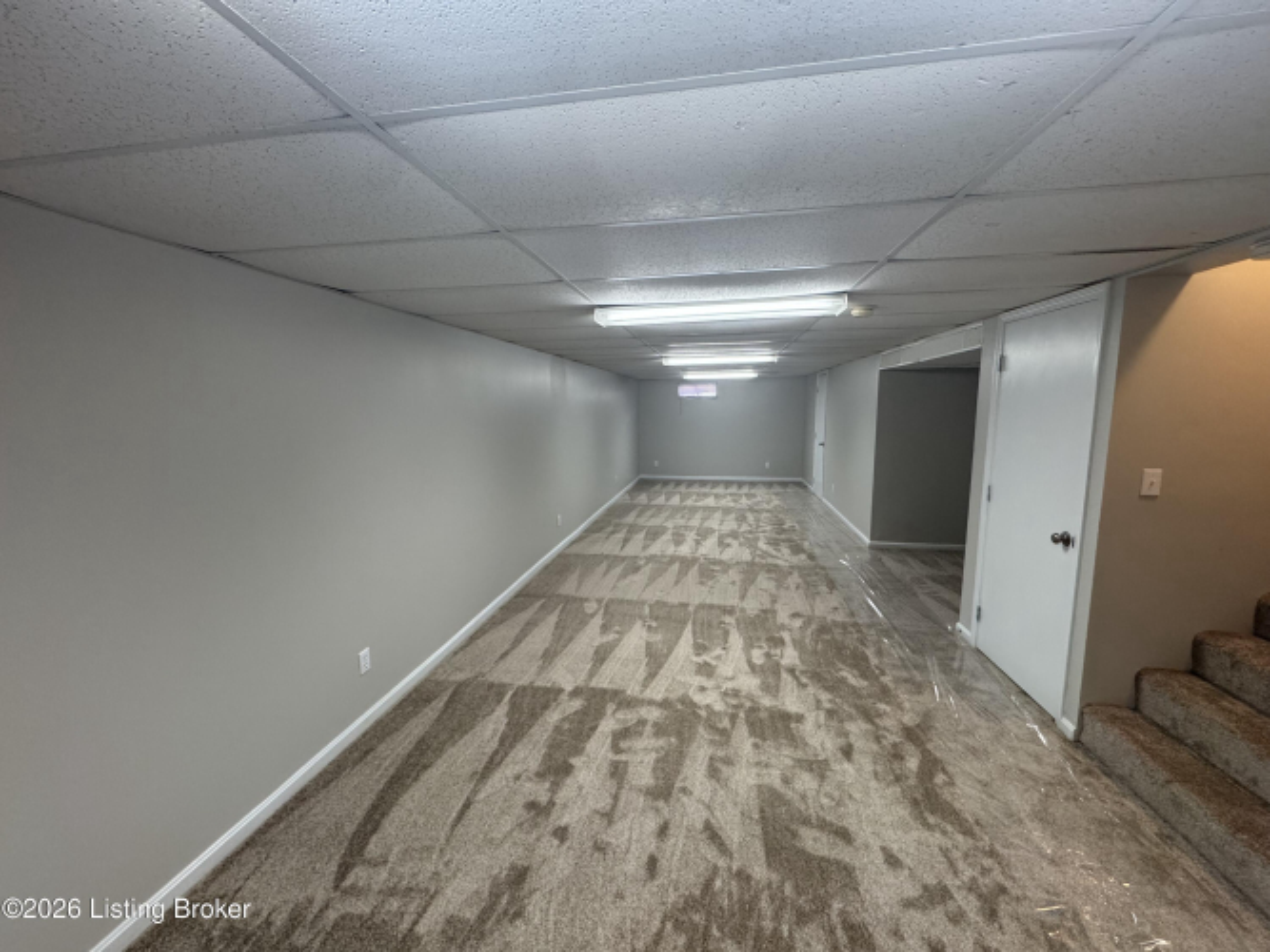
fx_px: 514
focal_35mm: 14
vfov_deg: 85.7
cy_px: 476
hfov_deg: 102.1
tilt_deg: -7.7
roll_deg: +0.8
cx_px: 635
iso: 320
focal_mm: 2.22
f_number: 2.2
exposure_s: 1/120
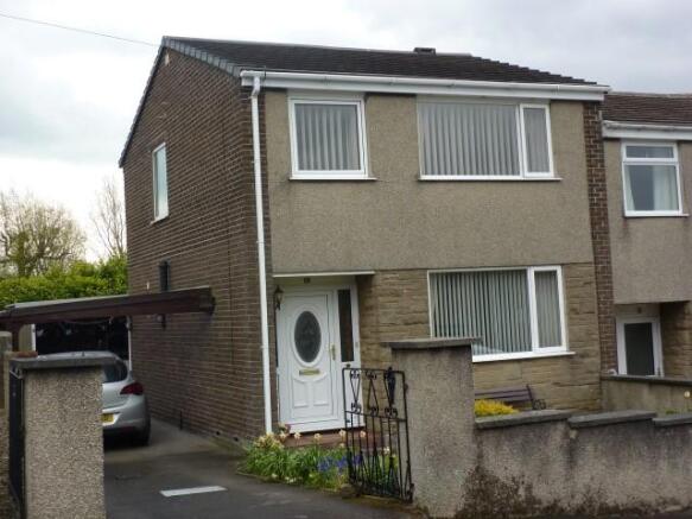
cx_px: 346
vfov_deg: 30.3
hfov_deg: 39.7
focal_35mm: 48
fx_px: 959
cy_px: 260
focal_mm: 7.9
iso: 80
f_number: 4
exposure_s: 1/125
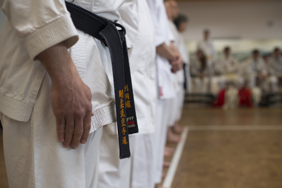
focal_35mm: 50
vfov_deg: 27.0
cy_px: 94
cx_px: 141
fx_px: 392
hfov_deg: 39.6
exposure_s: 1/50
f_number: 3.5
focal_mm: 50
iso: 100
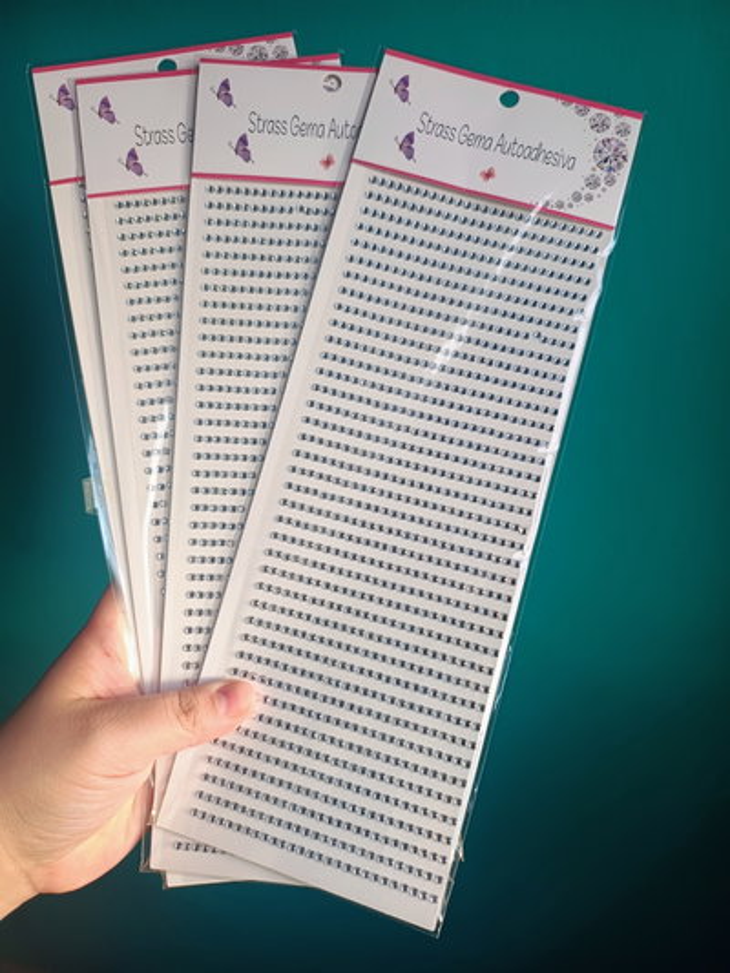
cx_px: 365
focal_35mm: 24
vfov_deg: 71.6
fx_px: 675
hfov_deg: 56.8
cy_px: 486
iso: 141
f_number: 1.4
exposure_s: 1/100
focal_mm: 5.89
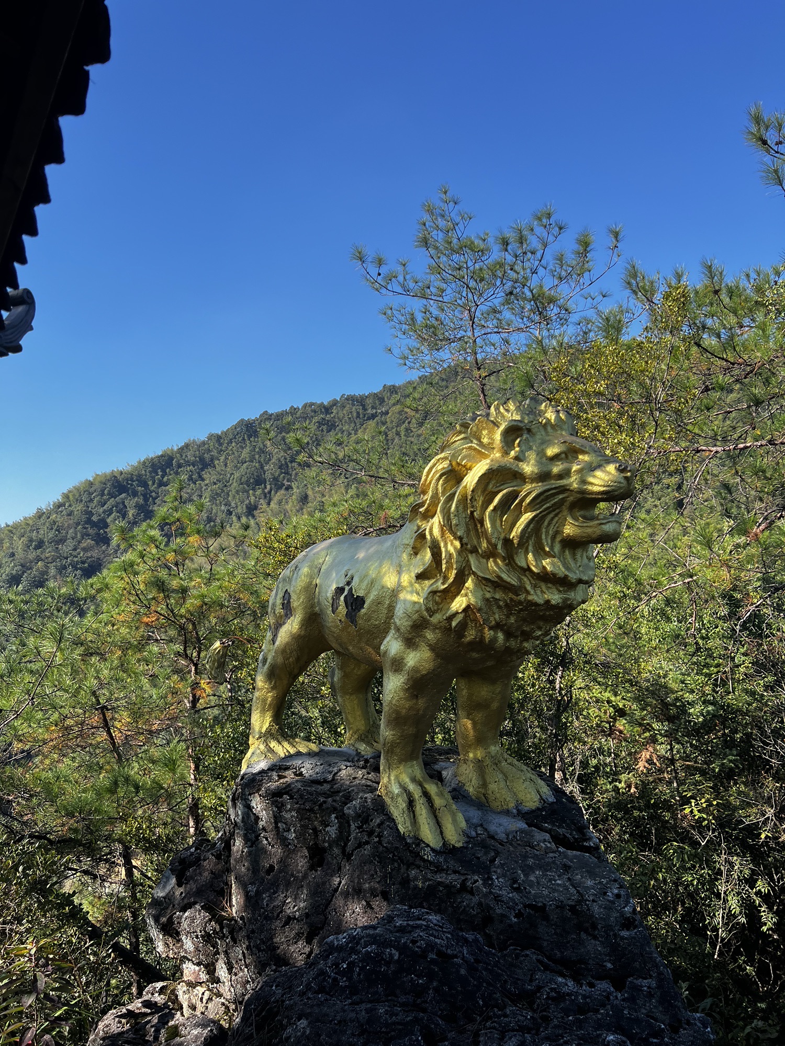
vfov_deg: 67.3
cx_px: 392
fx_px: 786
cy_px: 523
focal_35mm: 26
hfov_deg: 53.1
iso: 50
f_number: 1.5
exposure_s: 1/1869
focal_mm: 5.7
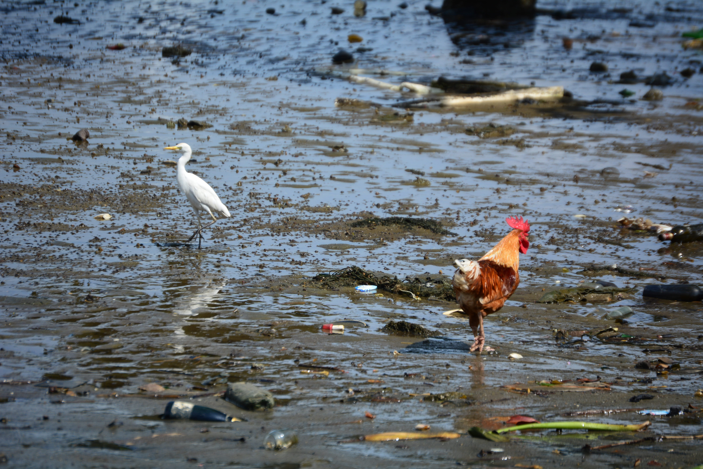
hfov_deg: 8.9
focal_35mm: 232
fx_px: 4540
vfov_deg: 5.9
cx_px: 352
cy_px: 234
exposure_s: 1/1250
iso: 200
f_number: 5.3
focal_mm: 155
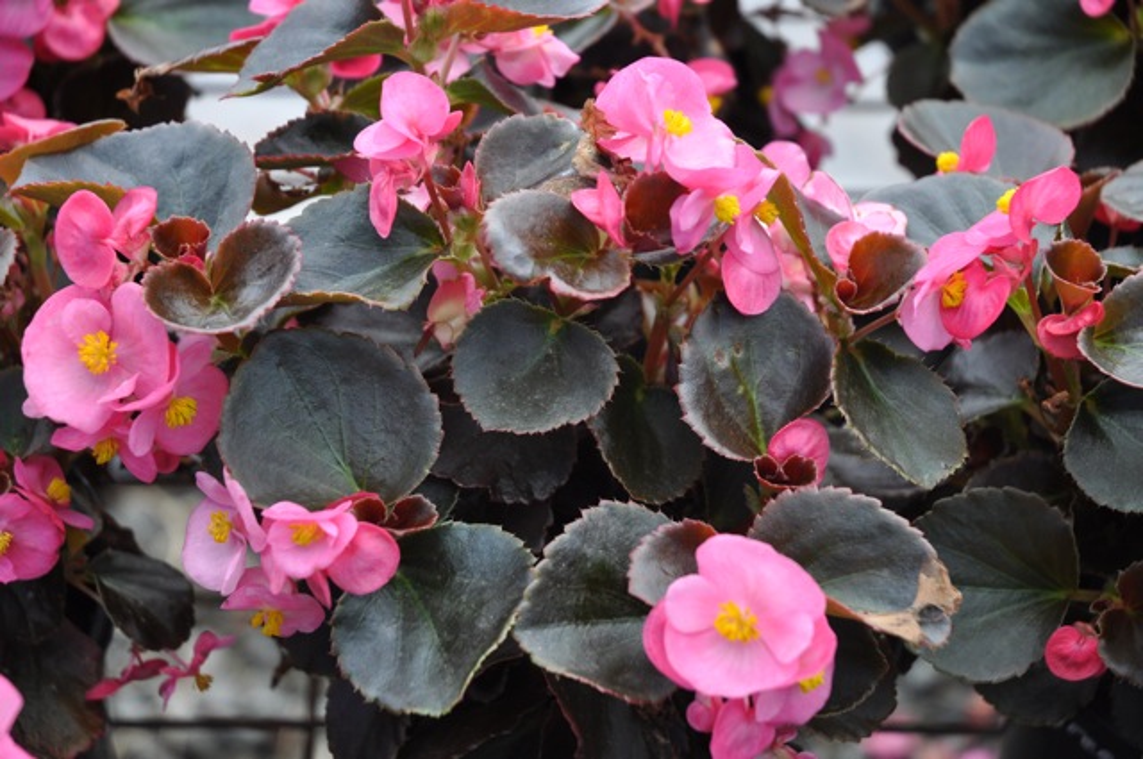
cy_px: 380
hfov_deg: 19.5
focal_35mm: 105
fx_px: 3329
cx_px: 572
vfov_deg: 13.0
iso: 640
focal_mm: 70
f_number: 4.5
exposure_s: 1/250
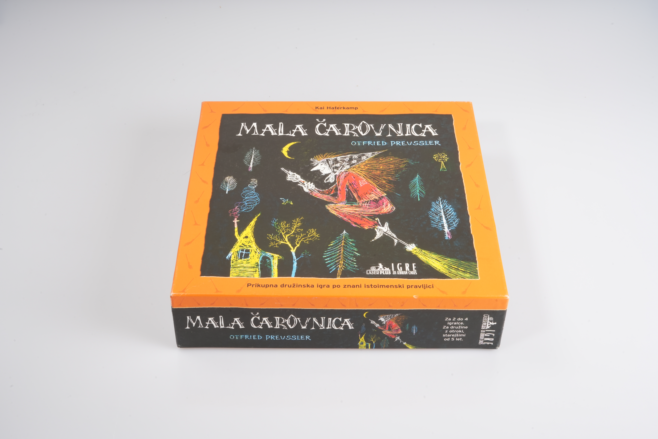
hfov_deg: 39.6
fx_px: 914
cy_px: 220
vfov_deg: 27.0
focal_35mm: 50
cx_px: 329
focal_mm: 50
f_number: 20
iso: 200
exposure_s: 1/250
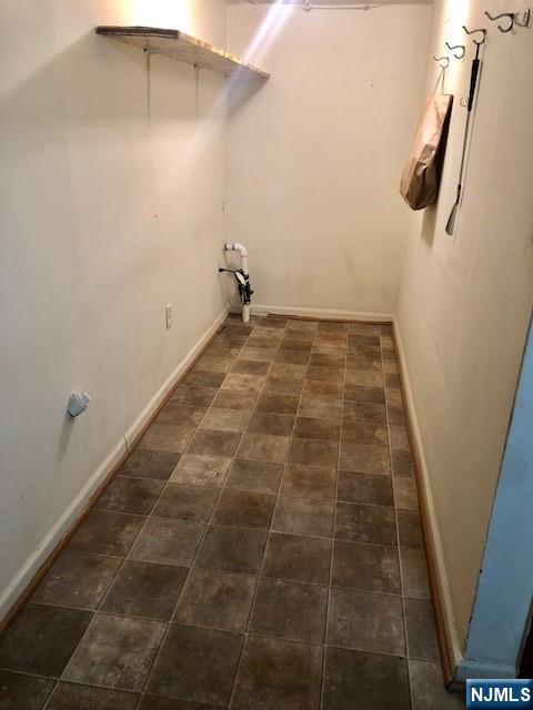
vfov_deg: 63.4
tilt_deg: -20.6
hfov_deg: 49.7
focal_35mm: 28
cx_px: 266
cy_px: 355
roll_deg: -1.0
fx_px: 575
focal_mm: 4
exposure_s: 1/20
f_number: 1.8
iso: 40
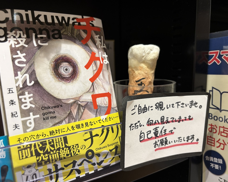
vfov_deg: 51.5
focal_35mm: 28
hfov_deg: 62.2
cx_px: 114
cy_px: 92
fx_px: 189
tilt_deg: -9.4
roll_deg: +2.7
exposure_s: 1/50
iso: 80
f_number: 1.6
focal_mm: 5.96
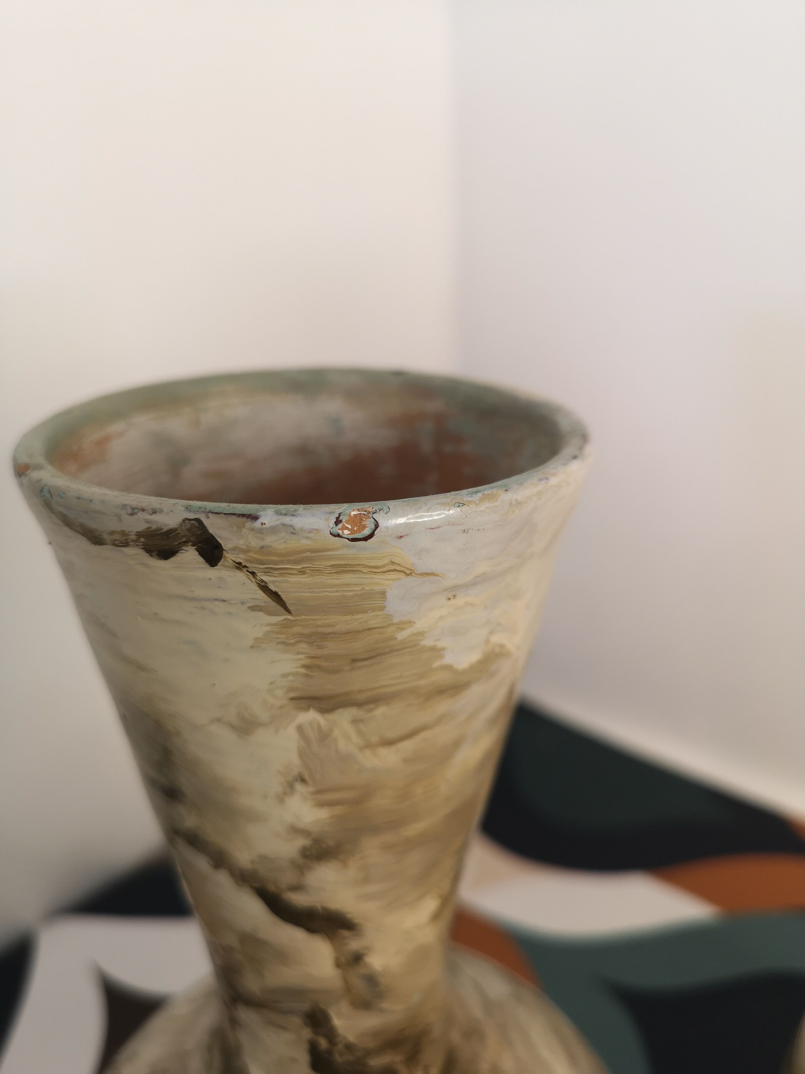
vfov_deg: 65.3
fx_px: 837
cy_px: 537
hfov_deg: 51.4
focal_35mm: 27
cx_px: 402
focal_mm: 5.58
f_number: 1.8
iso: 125
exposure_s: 1/50
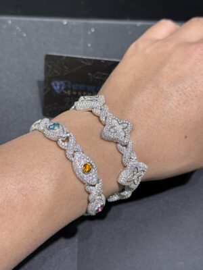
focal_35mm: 48
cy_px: 135
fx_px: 375
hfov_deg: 30.3
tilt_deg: -56.5
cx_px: 102
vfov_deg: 39.7
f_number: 1.78
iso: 50
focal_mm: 6.76
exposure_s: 1/100
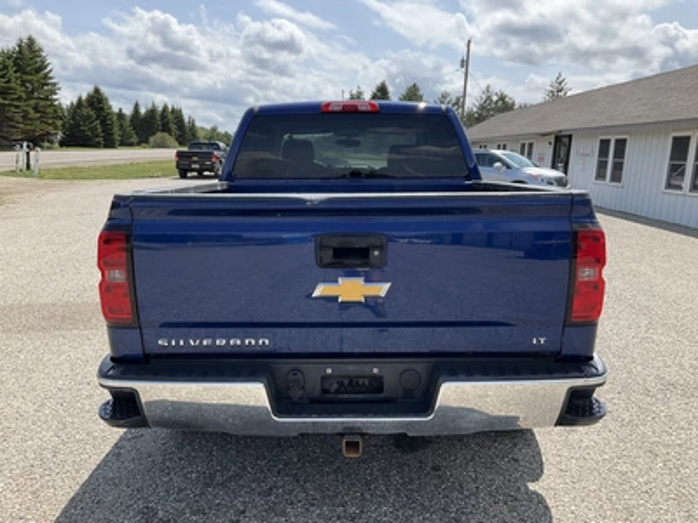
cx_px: 349
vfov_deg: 48.2
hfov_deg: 61.7
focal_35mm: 29
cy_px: 262
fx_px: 585
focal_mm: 3
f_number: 1.8
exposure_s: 1/1342
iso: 25
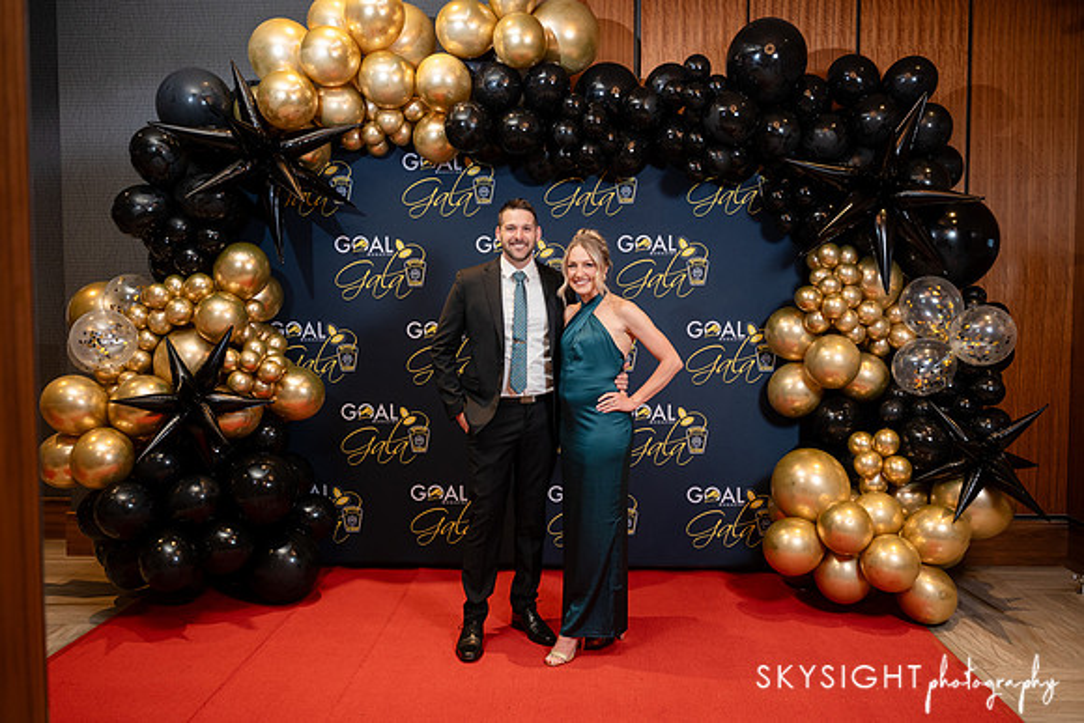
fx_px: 859
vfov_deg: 45.7
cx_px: 542
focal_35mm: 29
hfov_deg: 64.5
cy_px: 362
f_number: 2.8
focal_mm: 28
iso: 1000
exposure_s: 1/160
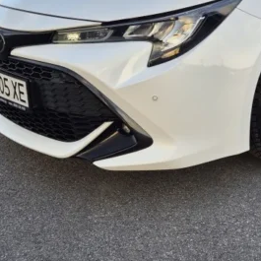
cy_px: 32
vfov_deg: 28.1
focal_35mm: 59
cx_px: 264
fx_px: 503
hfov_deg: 27.3
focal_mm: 5.4
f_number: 1.8
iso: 25
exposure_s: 1/310
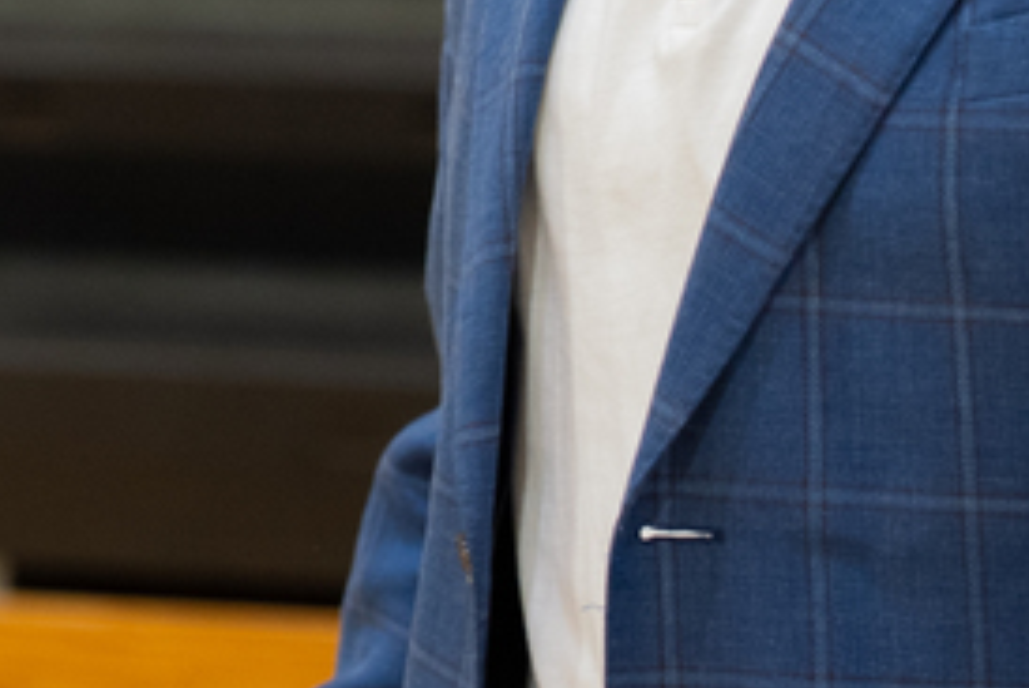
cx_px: -282
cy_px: -203
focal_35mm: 232
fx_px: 6635
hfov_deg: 8.7
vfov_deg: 5.9
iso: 640
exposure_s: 1/125
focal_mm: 62
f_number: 2.8
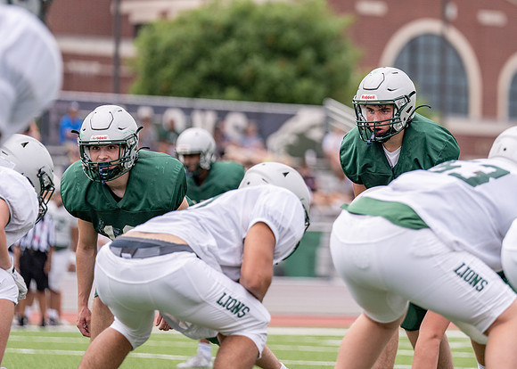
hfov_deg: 7.7
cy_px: 110
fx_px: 3829
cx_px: 379
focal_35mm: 261
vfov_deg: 5.5
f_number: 2.8
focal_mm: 175
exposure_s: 1/3200
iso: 250
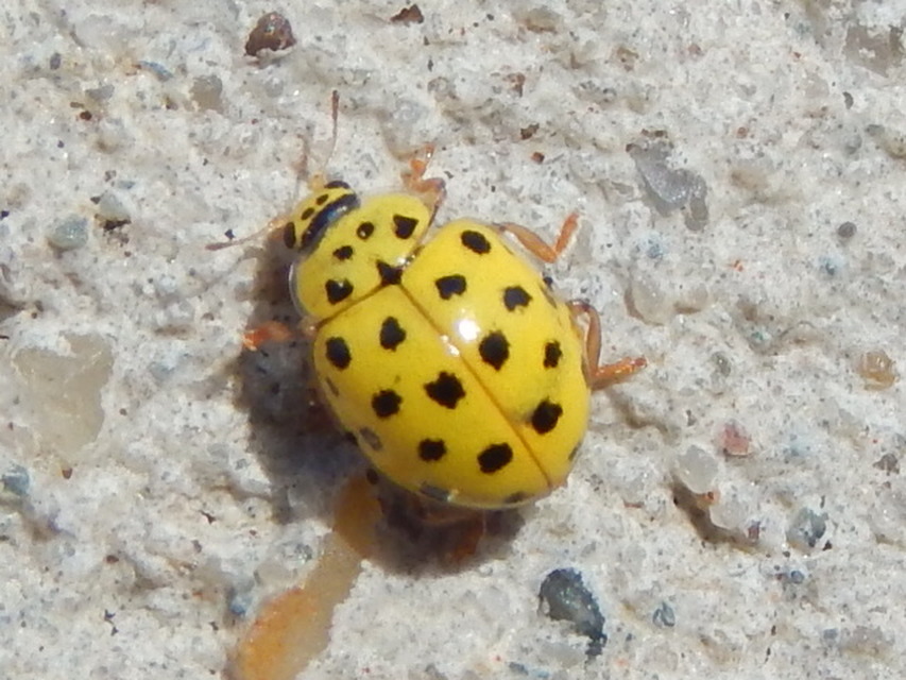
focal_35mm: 141
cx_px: 453
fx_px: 3691
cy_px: 340
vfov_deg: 10.5
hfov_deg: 14.0
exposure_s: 1/640
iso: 125
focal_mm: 25.3
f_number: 4.9
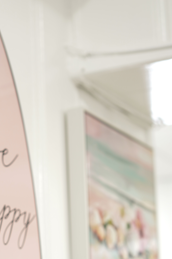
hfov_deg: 11.2
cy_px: 195
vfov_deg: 16.7
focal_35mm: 122
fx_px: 874
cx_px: 24
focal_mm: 55
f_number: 2.5
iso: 160
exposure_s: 1/50
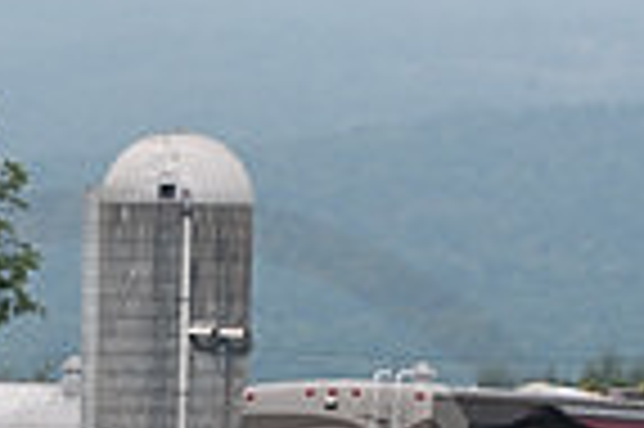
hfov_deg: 3.7
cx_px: 99
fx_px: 10078
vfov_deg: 2.4
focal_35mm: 564
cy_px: 737
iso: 500
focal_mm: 160
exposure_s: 1/1000
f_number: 5.6
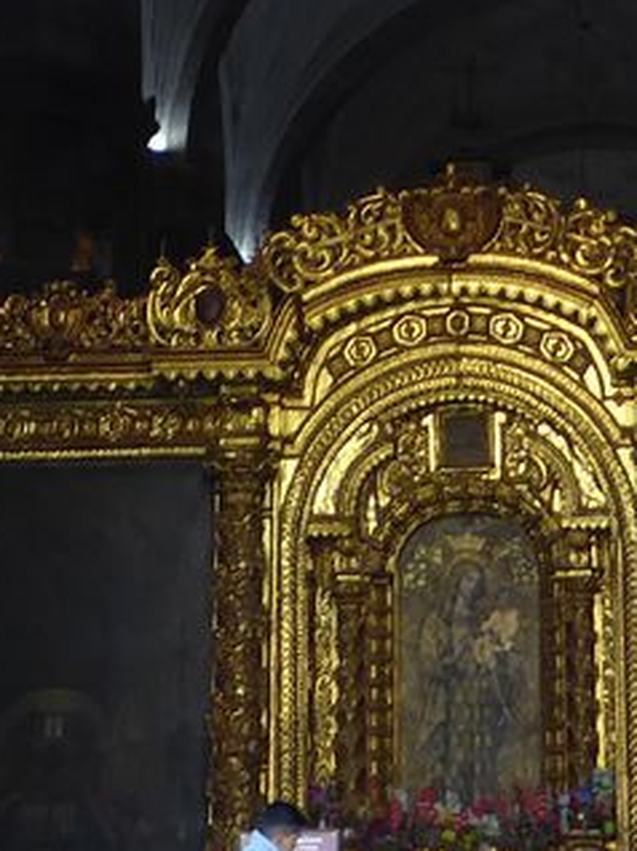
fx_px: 3587
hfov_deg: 10.1
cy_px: -581
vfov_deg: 12.6
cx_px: 519
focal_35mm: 146
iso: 125
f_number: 3.5
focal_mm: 5
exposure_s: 1/60
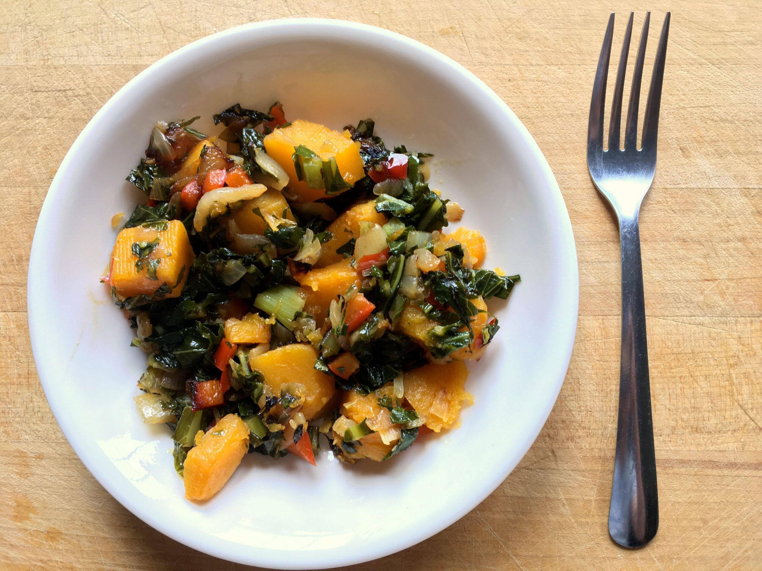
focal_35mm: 29
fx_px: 638
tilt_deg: -84.7
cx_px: 381
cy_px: 286
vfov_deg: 48.2
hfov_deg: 61.7
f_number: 2.2
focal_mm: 4.15
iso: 25
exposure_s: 1/40
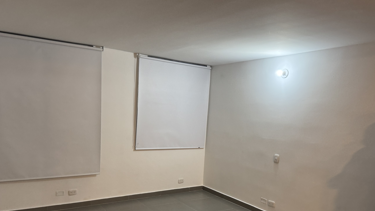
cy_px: 146
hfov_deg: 66.0
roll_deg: -3.1
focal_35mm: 29
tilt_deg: -7.7
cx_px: 175
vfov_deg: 39.5
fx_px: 288
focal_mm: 6.76
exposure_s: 1/60
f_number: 1.78
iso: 160
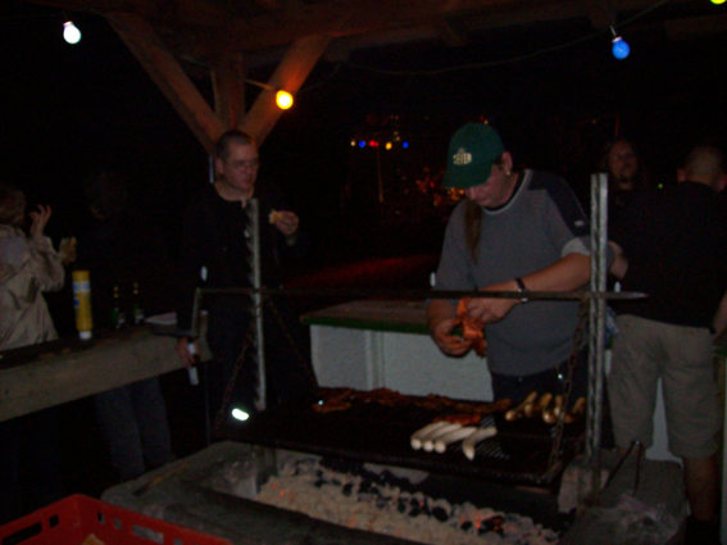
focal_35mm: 36
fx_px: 756
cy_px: 272
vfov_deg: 39.6
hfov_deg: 51.4
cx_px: 364
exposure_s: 1/64
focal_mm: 6
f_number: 2.7
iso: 200
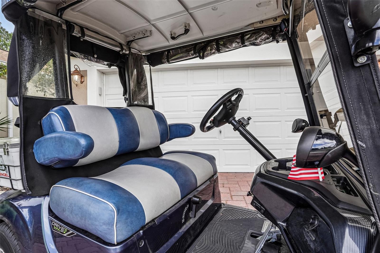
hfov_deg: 90.0
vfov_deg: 67.4
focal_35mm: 18
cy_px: 126
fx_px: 190
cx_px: 190
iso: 125
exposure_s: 1/30
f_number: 13
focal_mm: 18
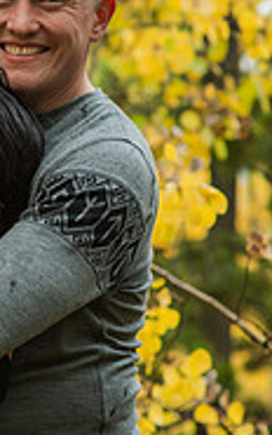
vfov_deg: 10.0
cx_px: -69
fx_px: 2485
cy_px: 256
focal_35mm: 210
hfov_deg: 6.2
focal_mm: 85
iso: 500
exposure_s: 1/250
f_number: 2.5
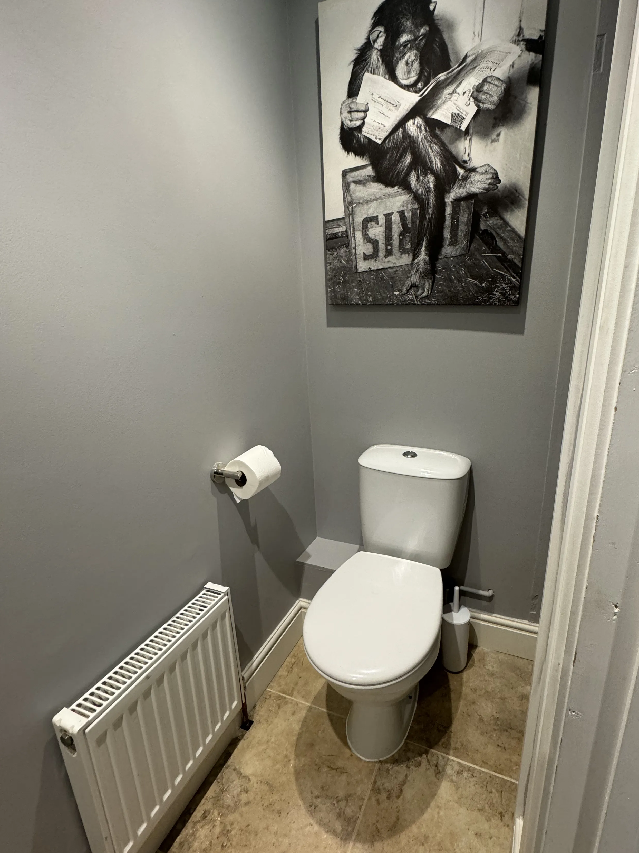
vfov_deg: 91.0
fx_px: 418
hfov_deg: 74.3
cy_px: 421
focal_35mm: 17
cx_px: 369
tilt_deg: -16.0
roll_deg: +1.0
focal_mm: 2.22
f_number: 2.2
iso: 250
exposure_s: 1/50
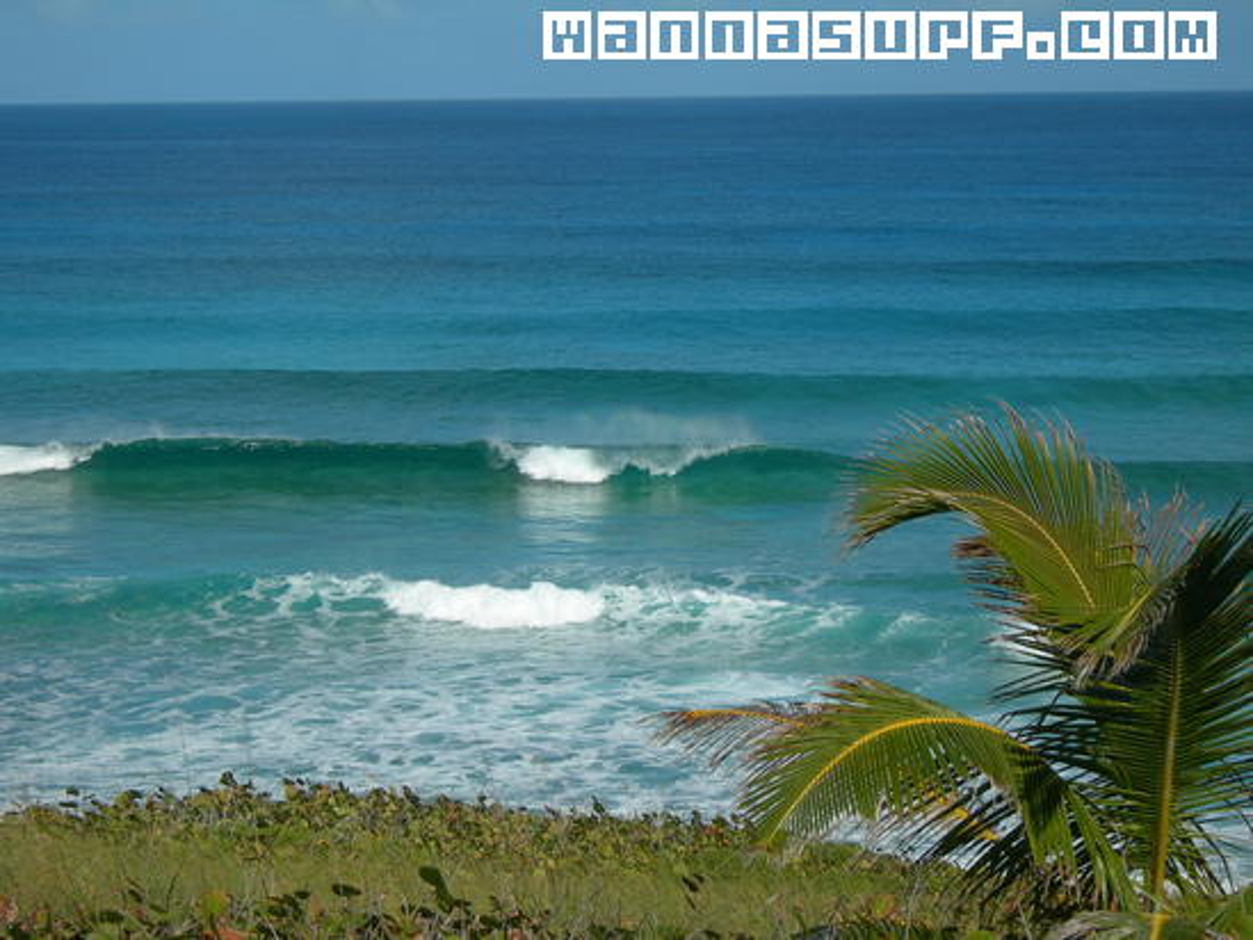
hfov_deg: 17.3
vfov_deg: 13.0
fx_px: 4127
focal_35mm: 114
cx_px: 626
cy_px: 470
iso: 50
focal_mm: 23.4
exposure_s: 1/309
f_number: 8.2
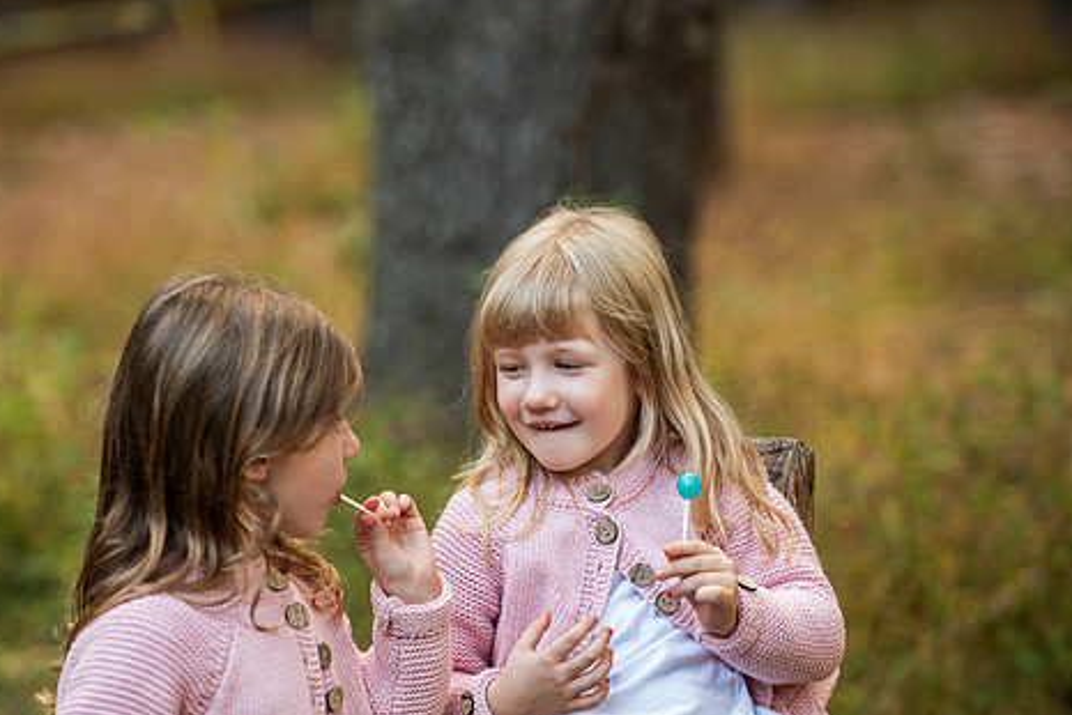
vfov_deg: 8.2
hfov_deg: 12.2
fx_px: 5004
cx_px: 430
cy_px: 424
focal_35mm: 168
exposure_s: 1/80
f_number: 3.5
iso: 250
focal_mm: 135
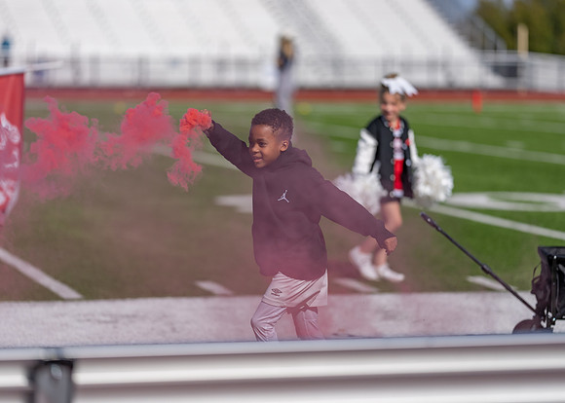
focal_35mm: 141
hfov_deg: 14.2
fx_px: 2269
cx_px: 282
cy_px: 202
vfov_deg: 10.2
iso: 100
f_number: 1.8
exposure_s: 1/12800
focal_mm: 135
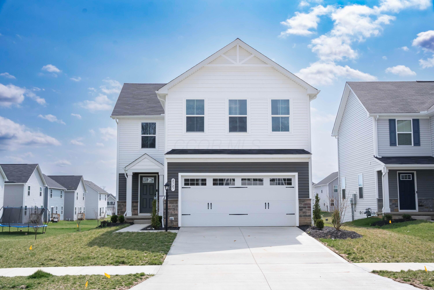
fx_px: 512
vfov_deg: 31.5
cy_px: 145
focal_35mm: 42
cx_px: 217
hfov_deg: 45.9
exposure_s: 1/8000
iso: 1600
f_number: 7.1
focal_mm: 42.5
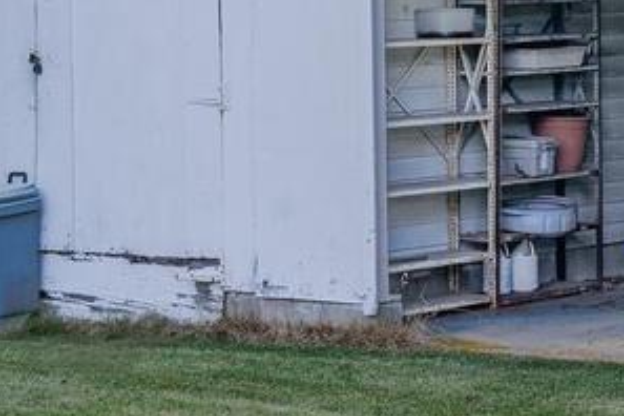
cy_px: -71
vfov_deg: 8.5
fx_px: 2773
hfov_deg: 12.6
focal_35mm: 160
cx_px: 666
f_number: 10
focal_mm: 33
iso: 400
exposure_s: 1/320
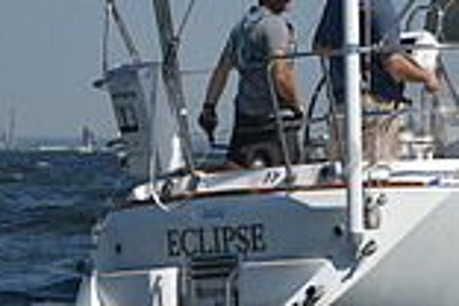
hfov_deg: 7.7
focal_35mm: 261
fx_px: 3327
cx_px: 809
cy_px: -66
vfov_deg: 5.2
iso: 250
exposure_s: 1/1250
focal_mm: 70
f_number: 10
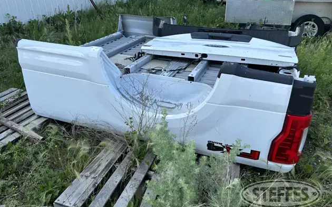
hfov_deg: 66.5
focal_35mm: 28
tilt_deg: -24.1
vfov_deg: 44.5
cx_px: 164
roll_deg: +2.5
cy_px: 89
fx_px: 253
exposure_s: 1/1449
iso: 50
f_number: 1.5
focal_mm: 5.7
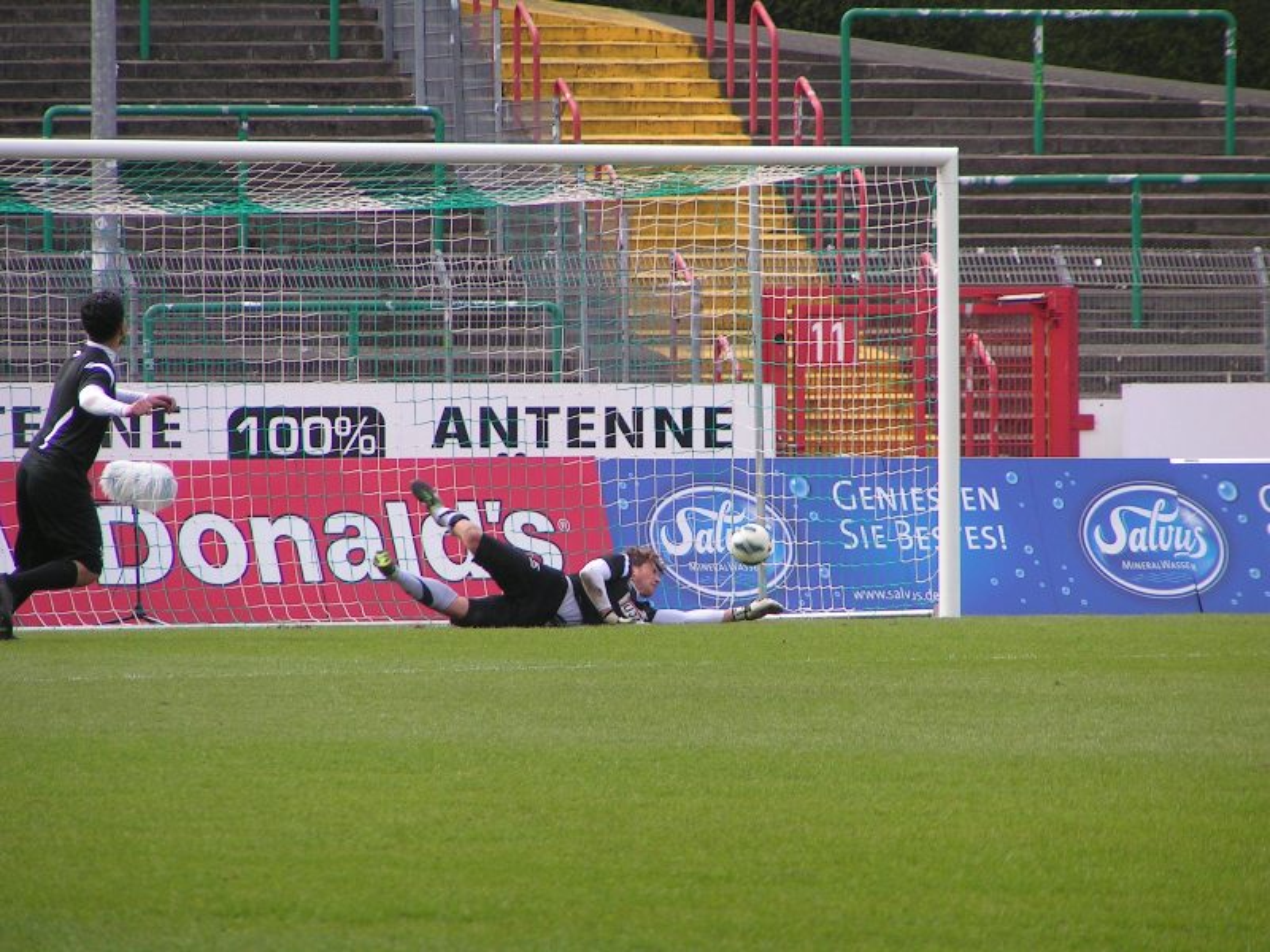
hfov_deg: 5.2
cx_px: 635
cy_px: 476
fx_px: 13942
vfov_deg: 3.9
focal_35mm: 380
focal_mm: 58
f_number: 3.5
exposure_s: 1/500
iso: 64
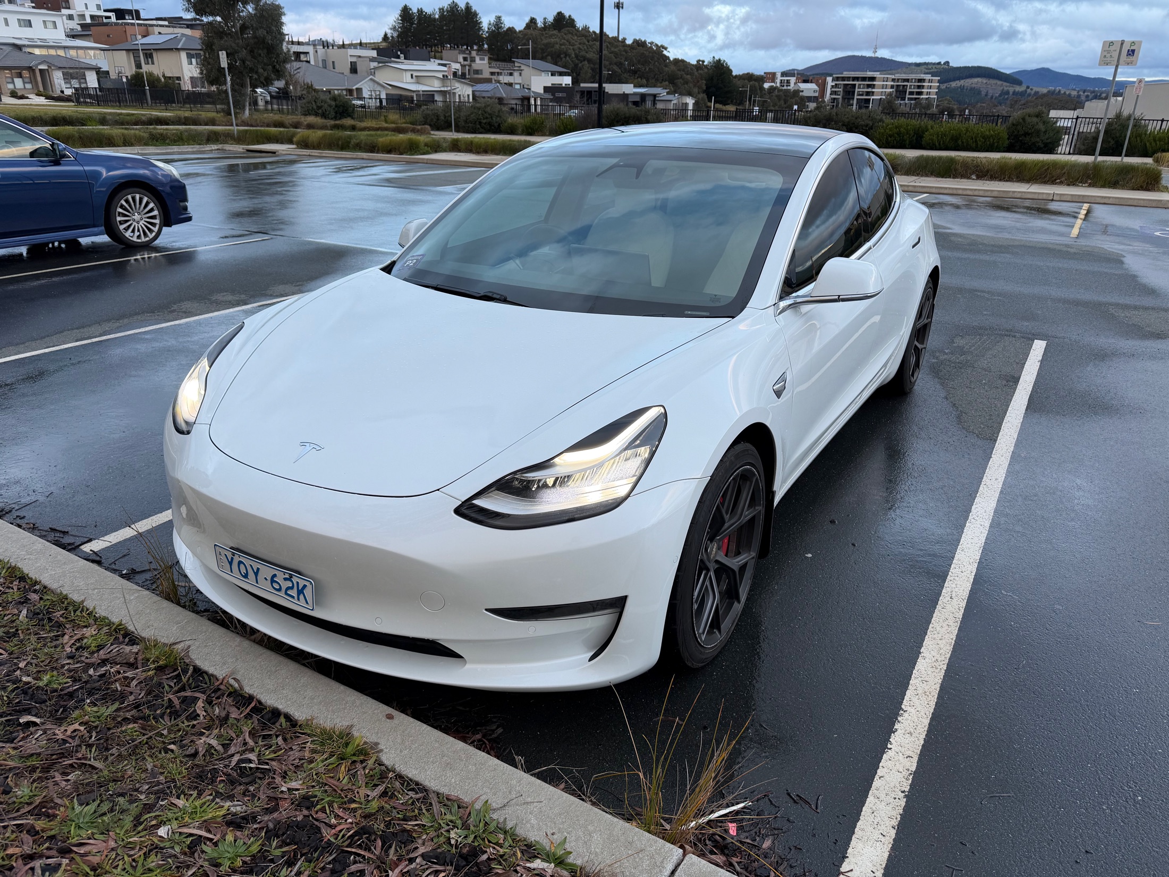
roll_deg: +0.1
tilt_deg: -23.4
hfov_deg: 71.6
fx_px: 810
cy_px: 438
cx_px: 584
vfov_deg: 56.8
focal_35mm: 24
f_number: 1.78
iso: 50
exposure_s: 1/100
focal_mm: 6.76
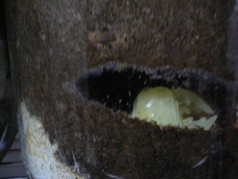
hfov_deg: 44.6
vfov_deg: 34.3
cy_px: 100
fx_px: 289
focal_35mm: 42
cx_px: 139
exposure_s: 1/8
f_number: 2.8
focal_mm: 5.8
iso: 200
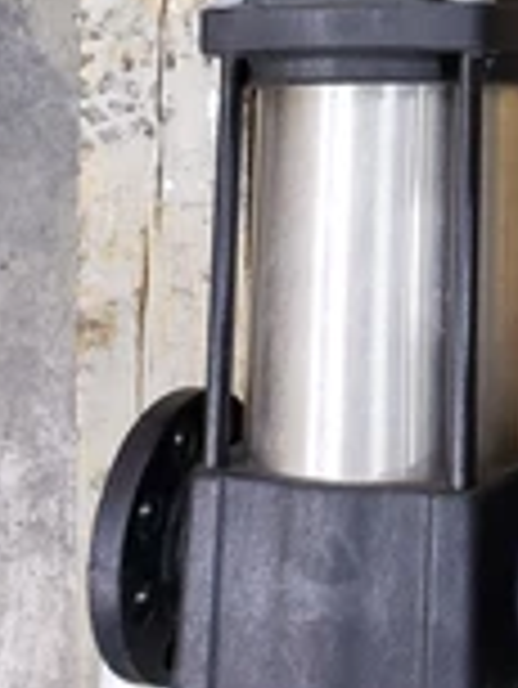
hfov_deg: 20.6
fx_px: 1355
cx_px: 568
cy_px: -144
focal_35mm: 68
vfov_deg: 25.5
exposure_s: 1/60
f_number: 2.4
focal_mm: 4.3
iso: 320
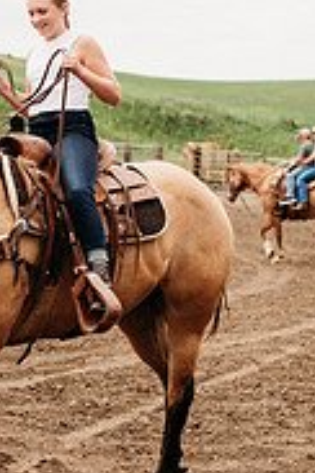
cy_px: 163
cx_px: -28
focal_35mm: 123
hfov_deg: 11.0
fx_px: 1614
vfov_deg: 16.6
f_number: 2.2
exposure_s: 1/1600
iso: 100
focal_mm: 50
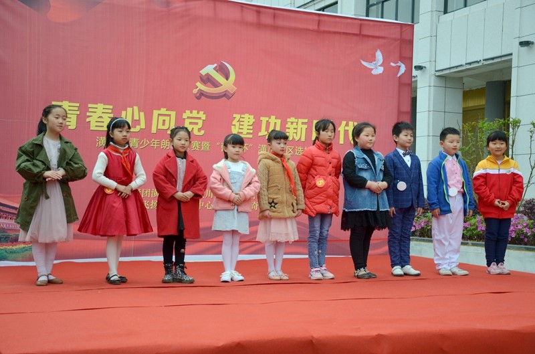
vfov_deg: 25.6
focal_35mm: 52
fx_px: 778
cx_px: 268
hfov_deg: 37.9
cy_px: 177
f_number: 4.2
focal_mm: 35
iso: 160
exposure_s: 1/500
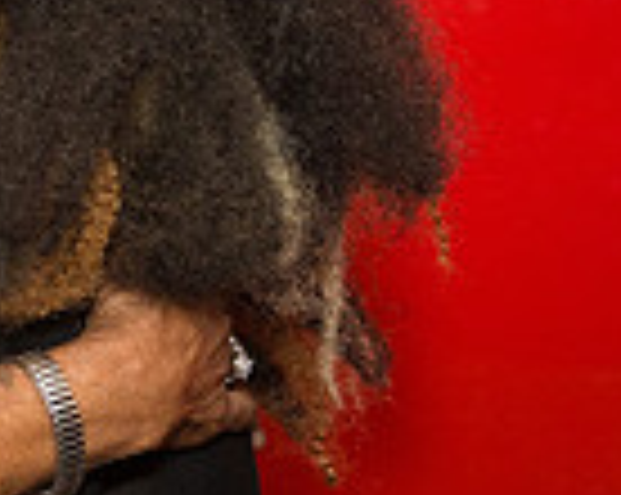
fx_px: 2992
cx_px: -403
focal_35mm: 163
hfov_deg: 11.2
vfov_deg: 9.4
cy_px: -26
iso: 2000
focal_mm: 35
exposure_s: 1/500
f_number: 4
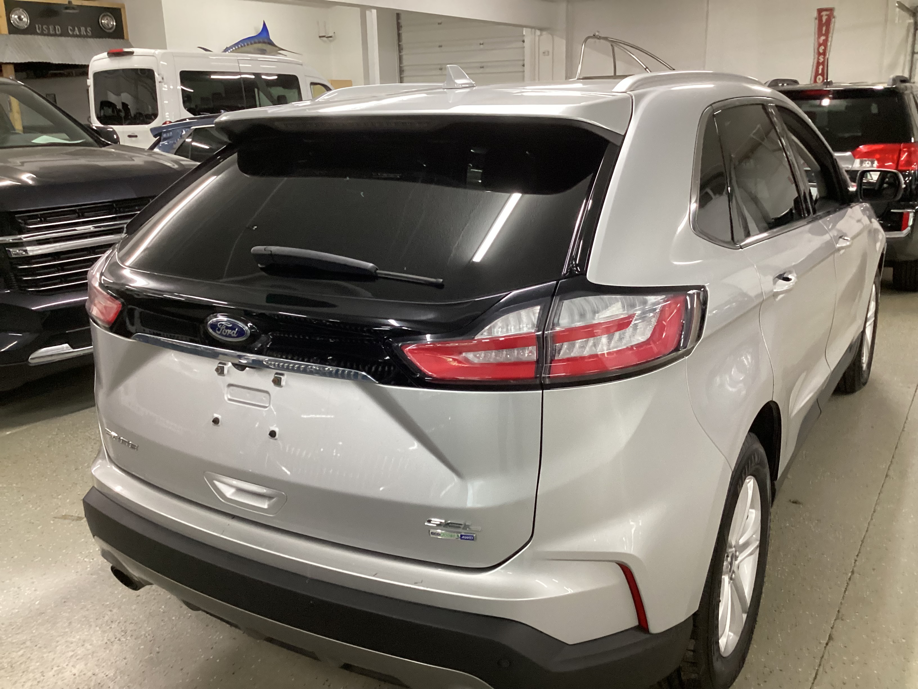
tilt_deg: -17.5
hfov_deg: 58.4
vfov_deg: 45.4
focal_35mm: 31
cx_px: 459
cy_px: 344
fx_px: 822
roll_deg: +0.6
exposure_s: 1/60
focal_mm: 3.3
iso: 320
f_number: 2.4
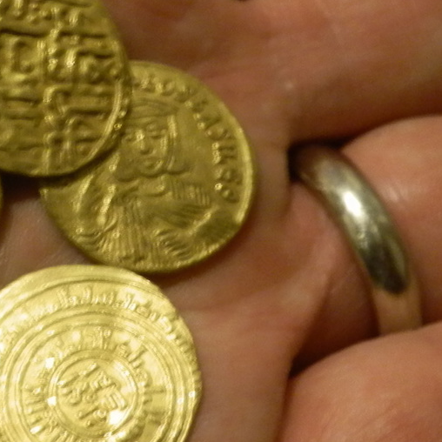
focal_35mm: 73
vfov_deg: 23.7
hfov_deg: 22.9
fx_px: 1055
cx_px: 21
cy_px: 208
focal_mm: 6.67
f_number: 3.5
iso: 400
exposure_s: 1/3
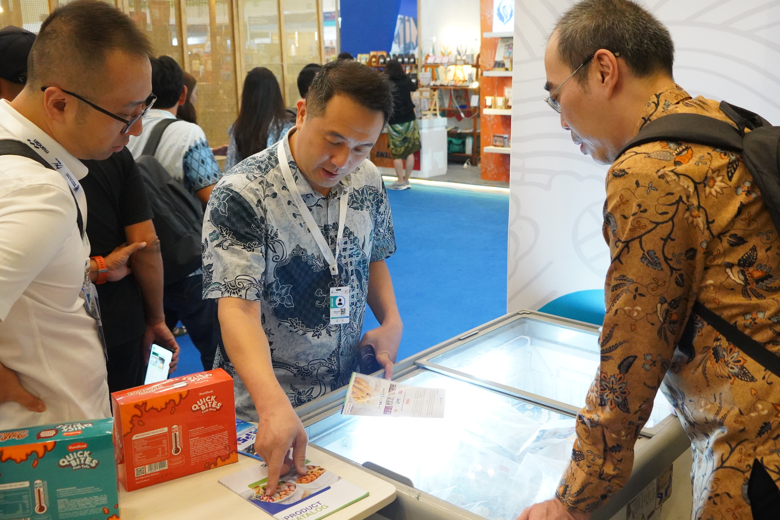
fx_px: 802
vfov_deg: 35.9
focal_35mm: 37
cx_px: 411
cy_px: 238
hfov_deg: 51.9
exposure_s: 1/125
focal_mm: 32
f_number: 5.6
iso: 10000
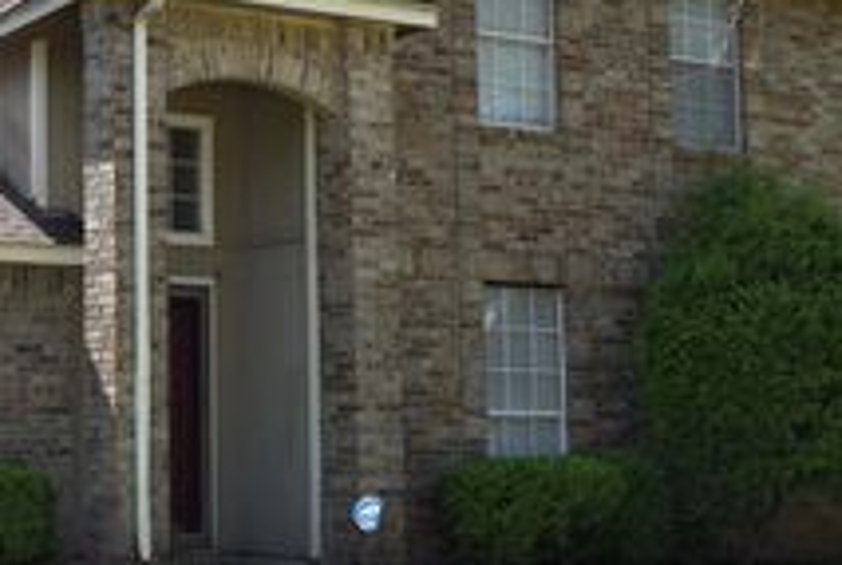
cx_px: 8
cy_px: 245
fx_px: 1758
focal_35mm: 75
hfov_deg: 25.6
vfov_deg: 18.3
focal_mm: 32
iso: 100
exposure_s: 1/200
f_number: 7.1
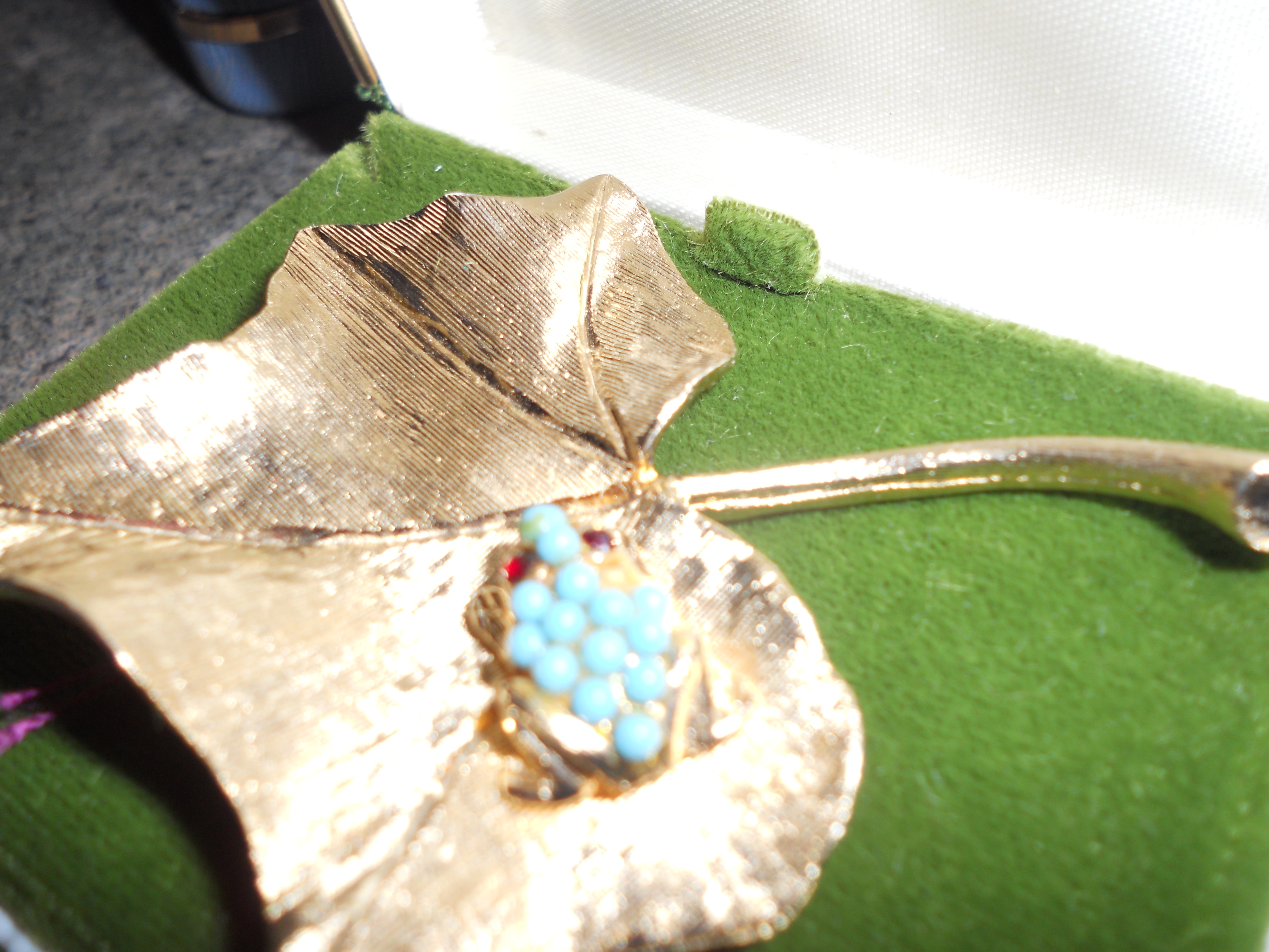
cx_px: 634
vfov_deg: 44.2
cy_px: 476
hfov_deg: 56.8
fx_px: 1173
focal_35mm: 32
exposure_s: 1/25
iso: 80
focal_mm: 5.8
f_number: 8.8
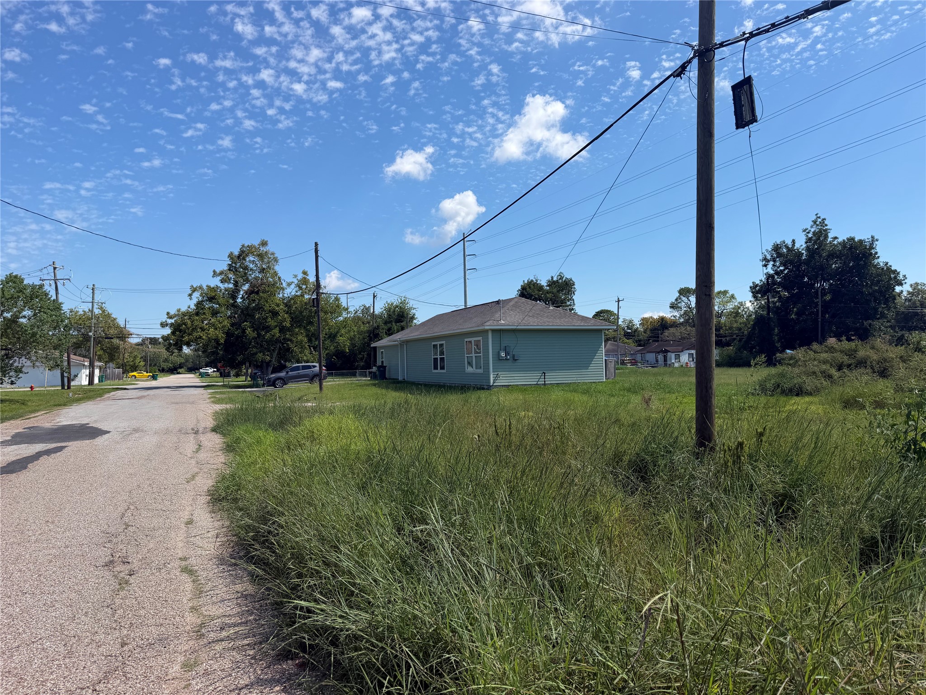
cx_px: 463
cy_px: 348
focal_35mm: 24
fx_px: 642
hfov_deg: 71.6
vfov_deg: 56.8
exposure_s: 1/4975
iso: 80
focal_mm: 6.76
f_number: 1.78
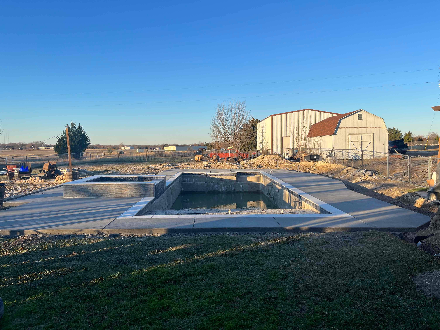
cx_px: 220
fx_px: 330
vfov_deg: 53.1
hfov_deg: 67.3
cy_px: 165
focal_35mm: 26
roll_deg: +0.2
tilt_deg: -2.7
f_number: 1.6
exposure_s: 1/1672
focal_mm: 5.1
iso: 50
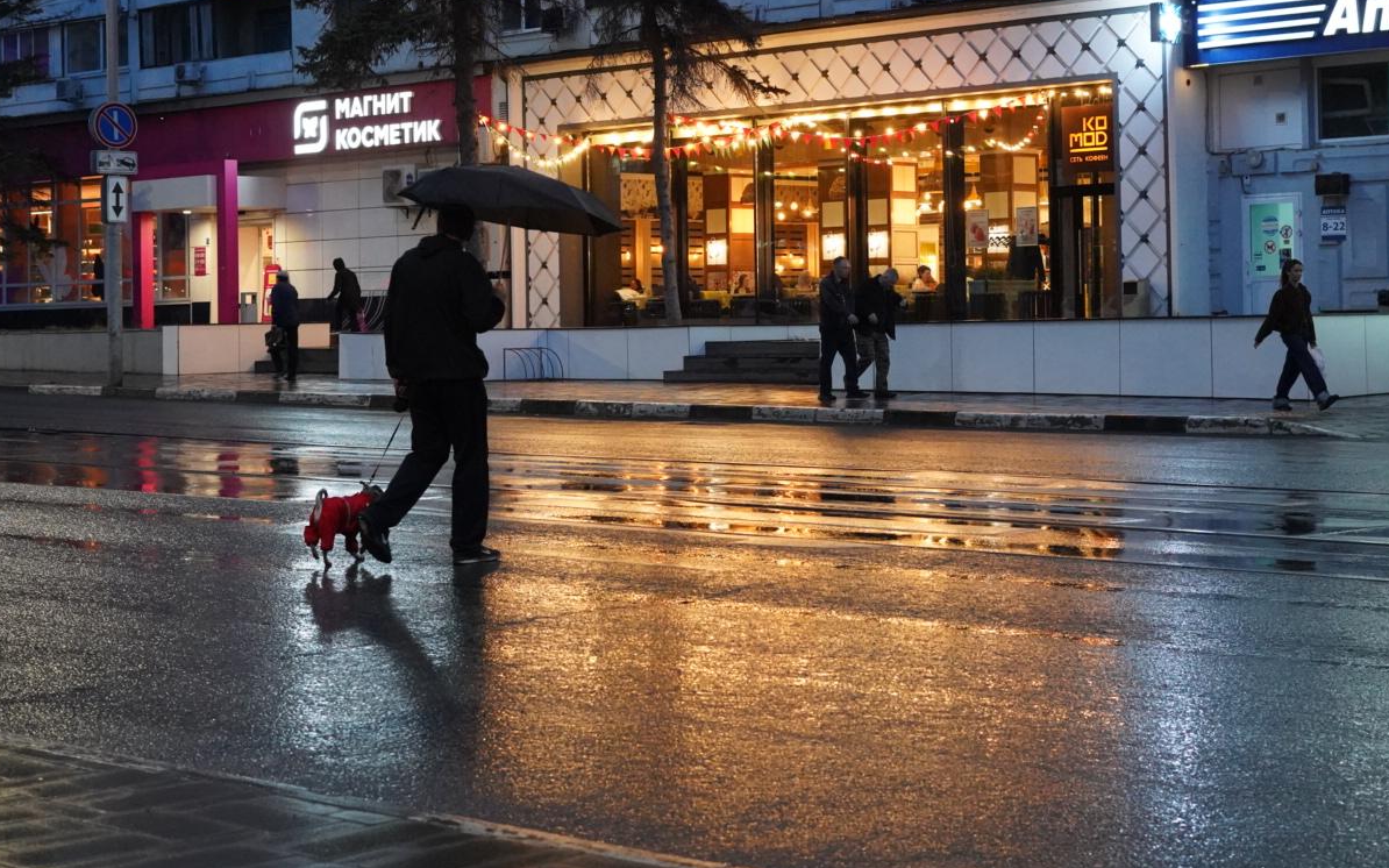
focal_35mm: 69
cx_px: 706
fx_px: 2612
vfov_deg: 18.8
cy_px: 279
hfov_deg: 29.8
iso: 8000
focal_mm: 50
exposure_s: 1/250
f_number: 4.5
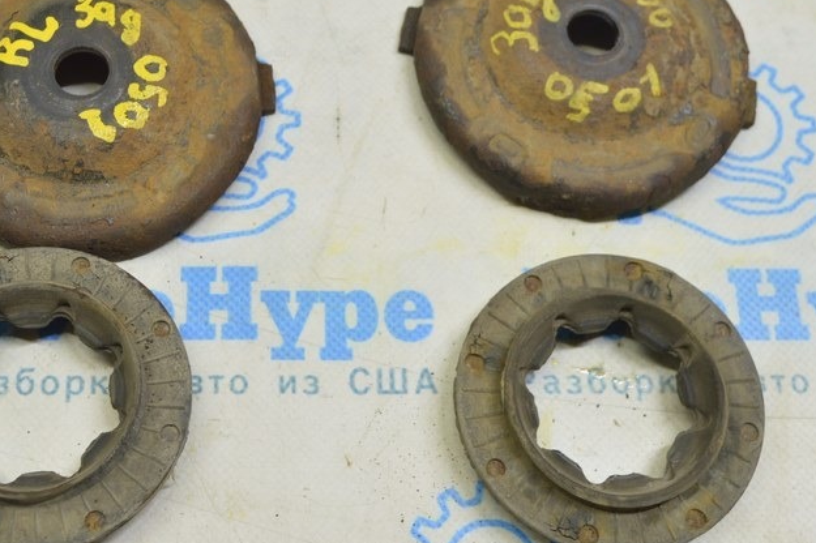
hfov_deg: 33.8
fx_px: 1337
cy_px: 245
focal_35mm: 59
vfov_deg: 23.0
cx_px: 312
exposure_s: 1/20
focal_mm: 24
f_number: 5.6
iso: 400
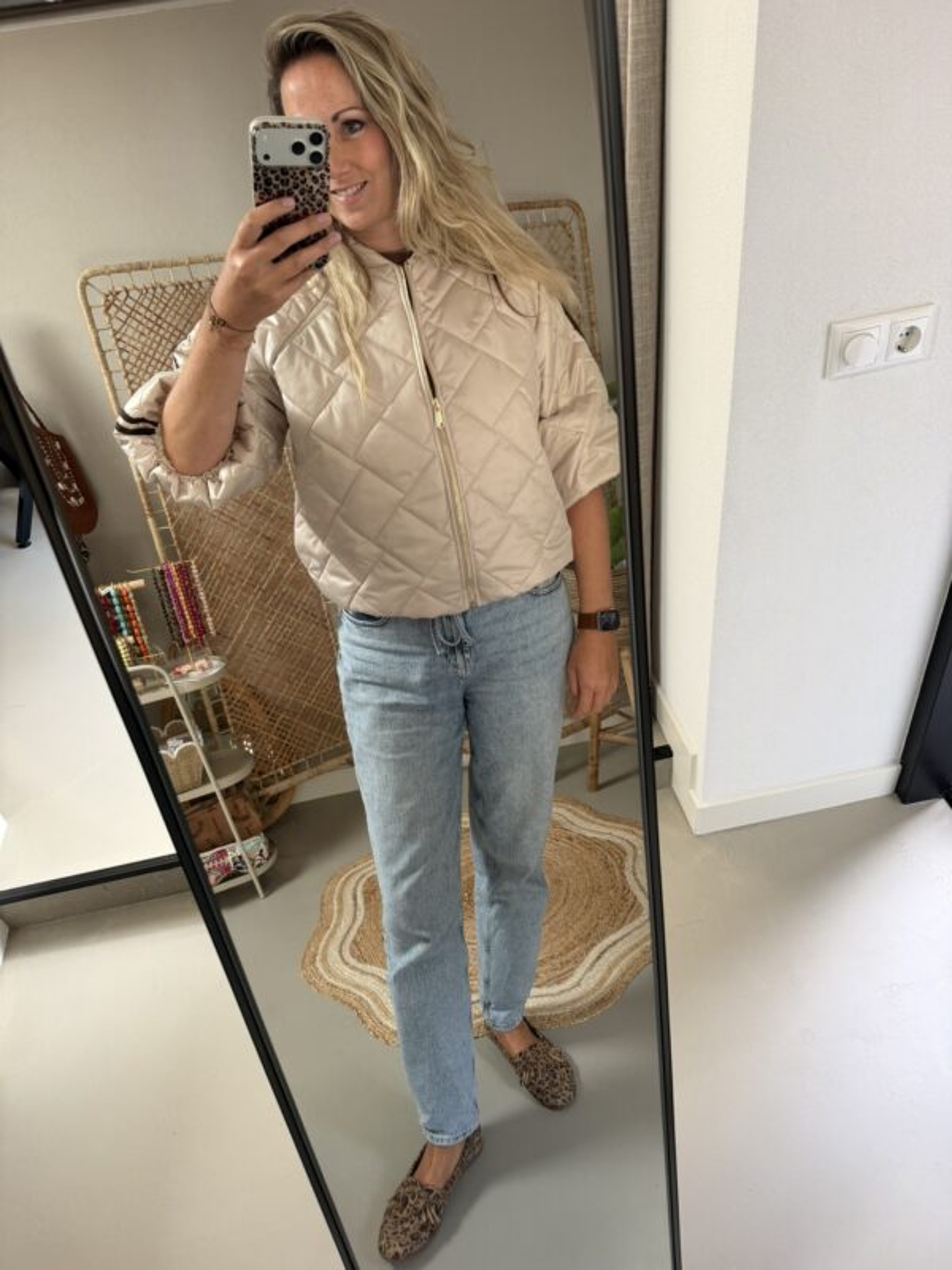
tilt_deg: -39.7
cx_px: 476
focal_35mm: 24
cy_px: 635
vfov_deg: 71.6
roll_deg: +8.0
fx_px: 880
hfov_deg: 56.8
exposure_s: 1/121
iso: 125
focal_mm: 6.76
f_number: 1.78
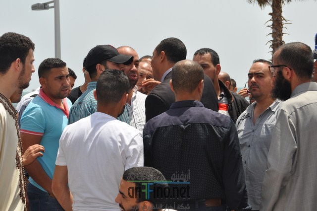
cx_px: 158
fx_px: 726
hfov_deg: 24.6
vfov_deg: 16.5
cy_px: 106
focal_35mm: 82
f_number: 13
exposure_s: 1/200
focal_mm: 55
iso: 200
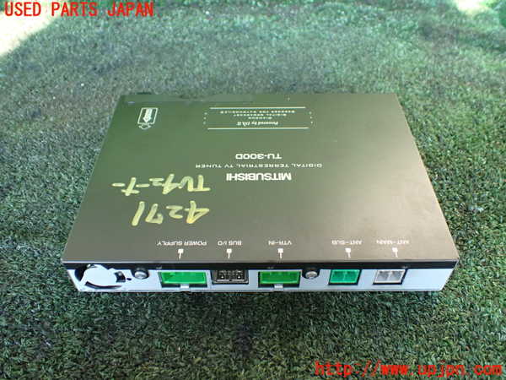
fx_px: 439
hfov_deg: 60.0
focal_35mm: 30
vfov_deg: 46.8
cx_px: 253
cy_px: 190
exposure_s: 1/125
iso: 250
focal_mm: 5.4
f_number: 2.3
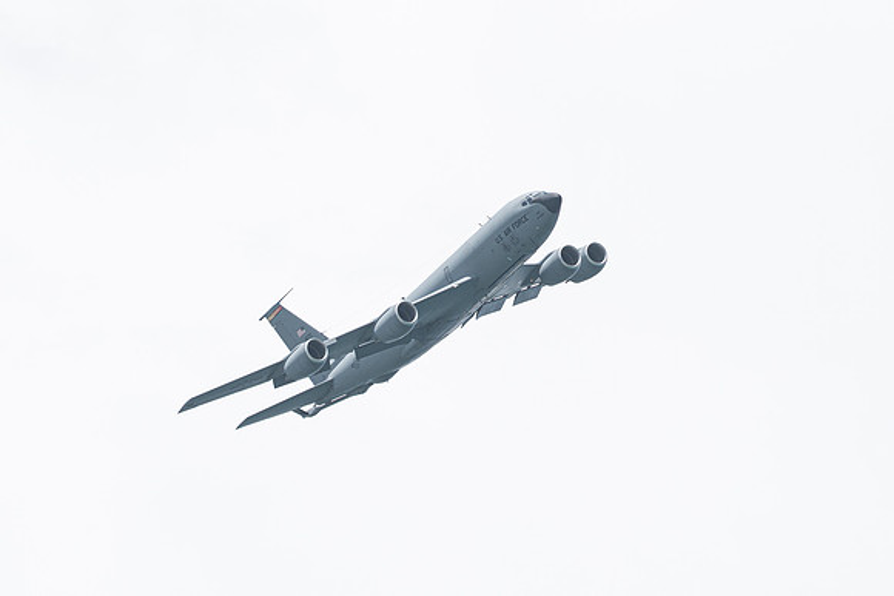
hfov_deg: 3.5
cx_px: 632
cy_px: 250
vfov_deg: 2.4
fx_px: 14524
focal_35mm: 585
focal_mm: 400
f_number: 10
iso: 640
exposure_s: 1/1250
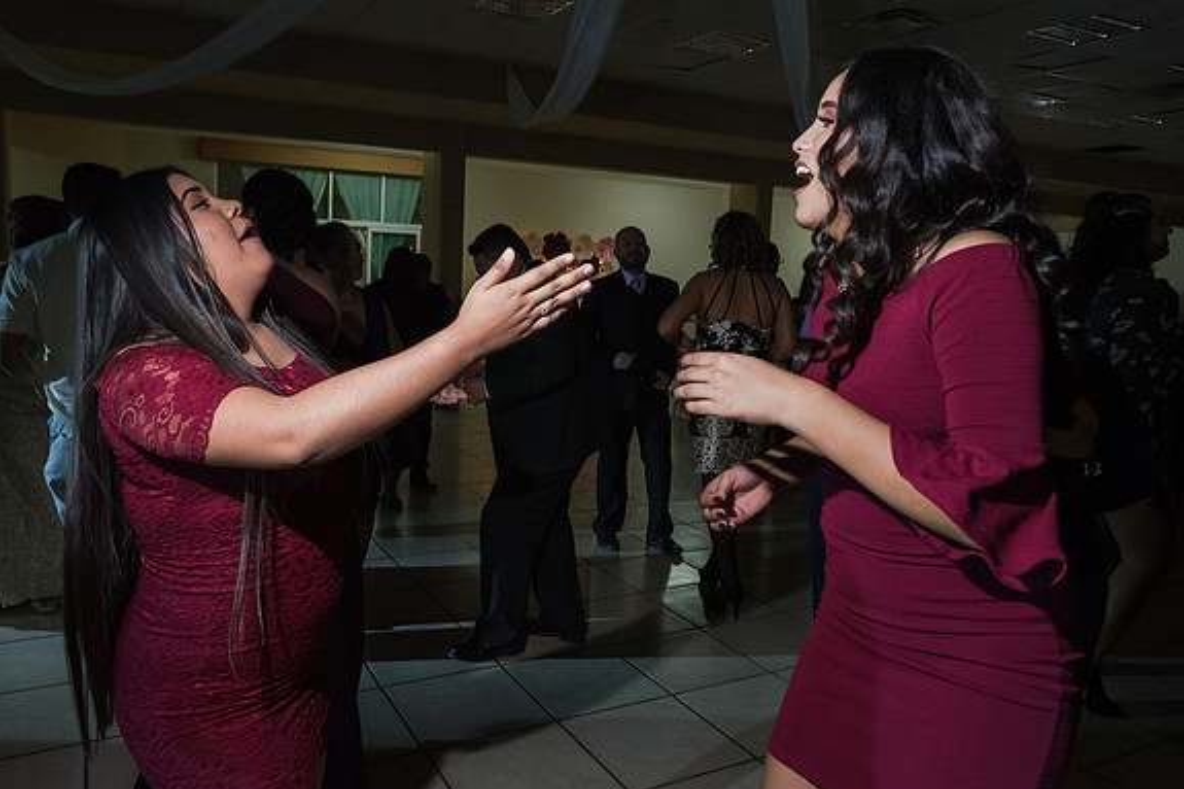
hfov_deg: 67.3
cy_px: 372
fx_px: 888
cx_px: 555
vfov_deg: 47.9
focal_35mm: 27
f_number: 4.5
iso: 1600
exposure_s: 1/125
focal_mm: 24
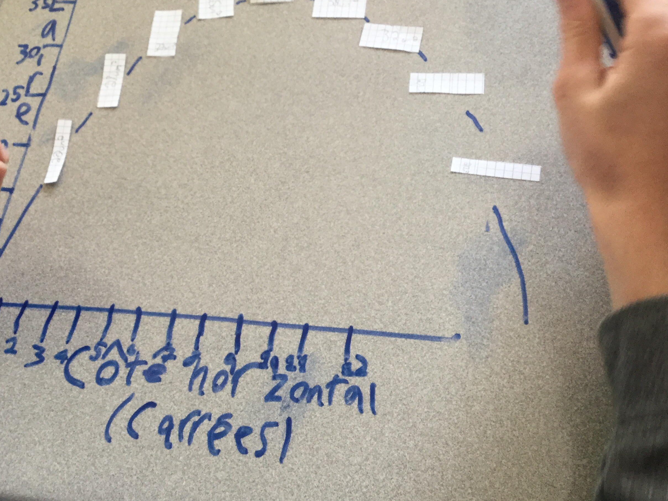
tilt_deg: -59.7
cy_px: 187
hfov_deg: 44.4
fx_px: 811
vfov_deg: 34.2
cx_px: 243
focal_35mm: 42
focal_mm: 3.3
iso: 64
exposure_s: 1/30
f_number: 2.4
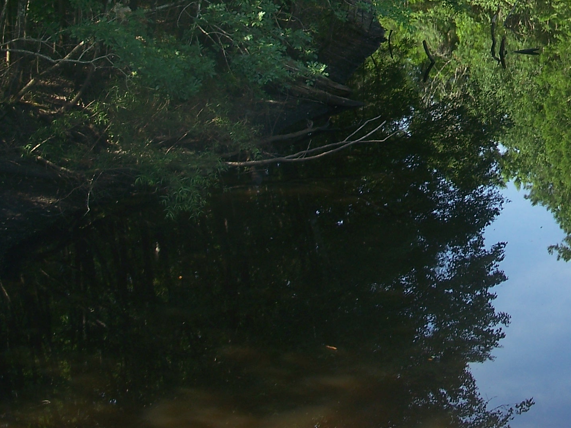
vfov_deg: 17.0
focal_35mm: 84
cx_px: 601
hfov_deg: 22.2
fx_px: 1385
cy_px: -44
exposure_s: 1/125
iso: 64
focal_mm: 7.8
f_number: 2.8
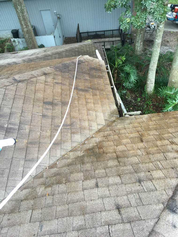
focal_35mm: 29
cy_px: 118
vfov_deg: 61.7
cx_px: 89
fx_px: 199
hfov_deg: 48.2
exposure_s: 1/30
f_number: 2.2
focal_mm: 4.15
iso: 40
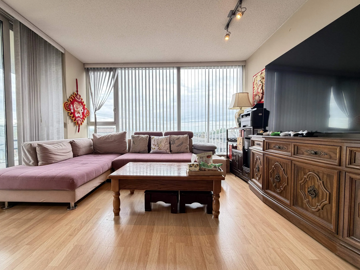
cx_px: 170
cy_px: 138
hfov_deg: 98.1
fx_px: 156
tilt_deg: -1.8
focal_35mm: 15
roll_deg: +1.1
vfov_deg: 81.7
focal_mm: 2.22
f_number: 2.2
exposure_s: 1/121
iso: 200
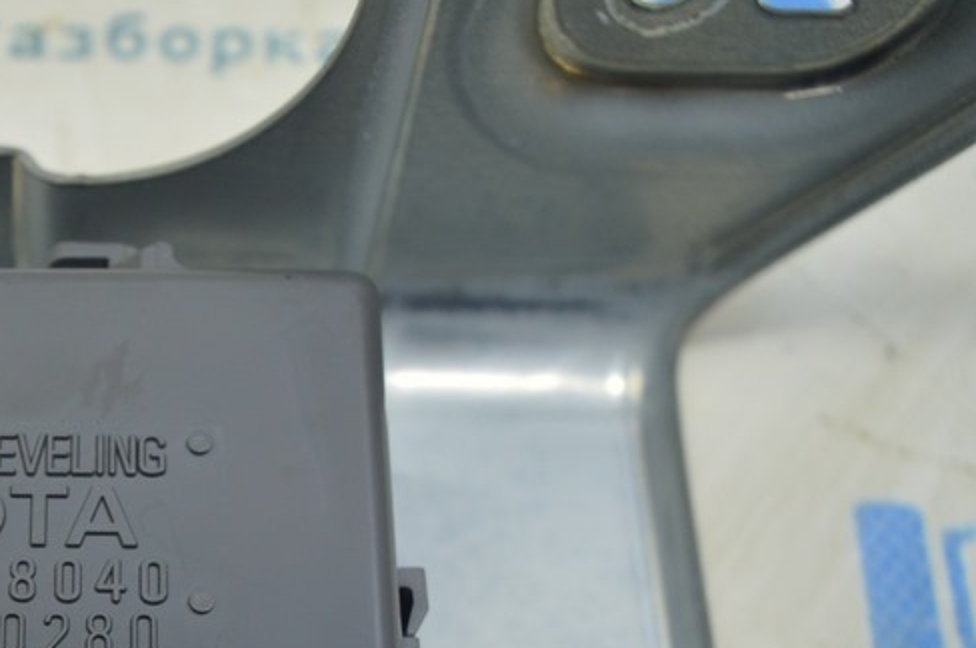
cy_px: 637
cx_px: -40
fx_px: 1706
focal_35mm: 63
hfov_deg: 29.4
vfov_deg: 20.8
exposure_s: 1/50
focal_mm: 20
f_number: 3.8
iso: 400
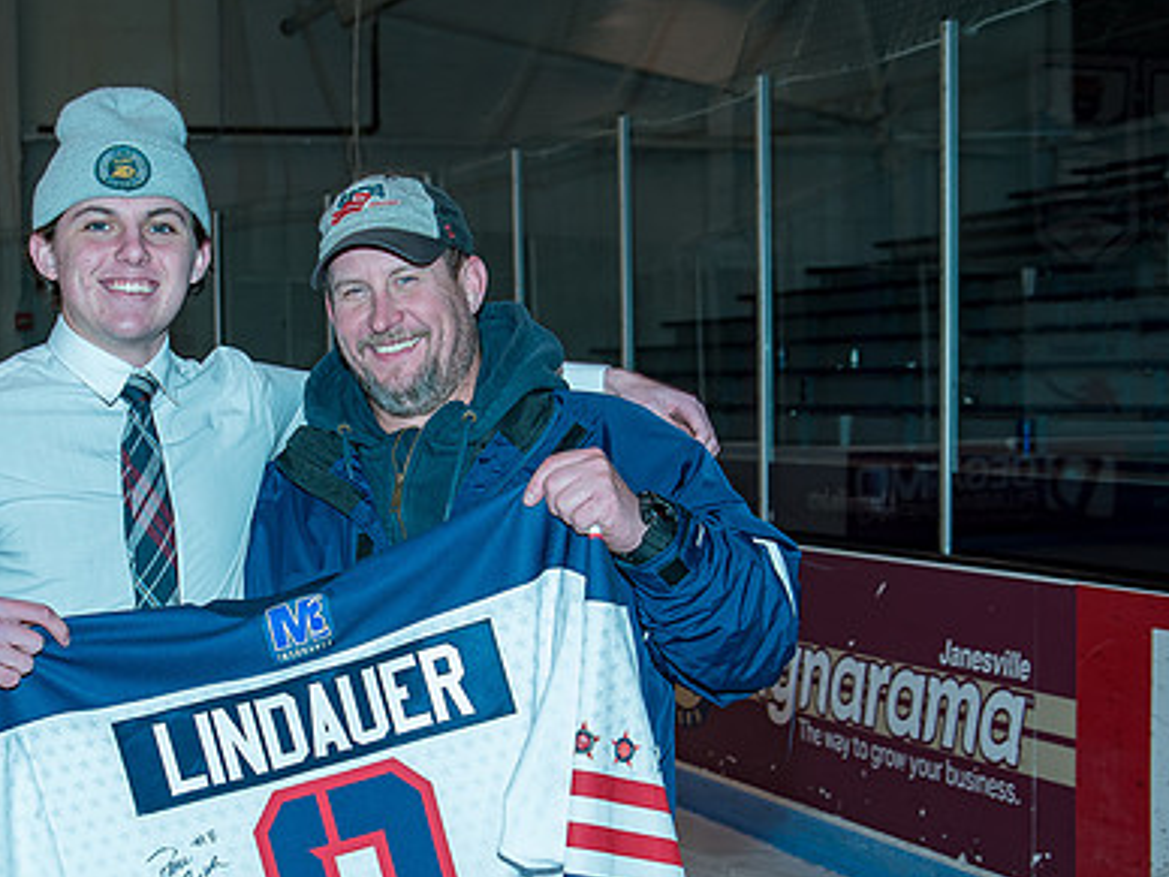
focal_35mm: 72
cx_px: 354
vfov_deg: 20.4
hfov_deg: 26.8
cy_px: 554
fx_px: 2431
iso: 200
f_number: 4.5
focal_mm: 32
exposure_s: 1/200
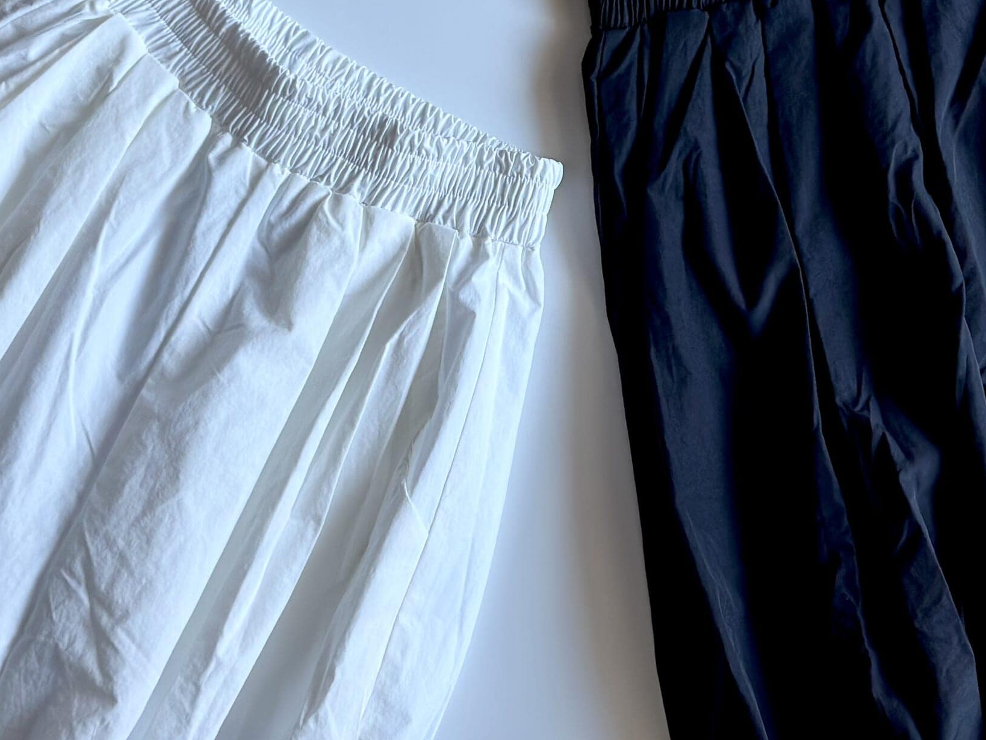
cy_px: 191
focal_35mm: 75
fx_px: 2137
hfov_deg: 26.0
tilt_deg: -85.7
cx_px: 531
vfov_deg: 19.5
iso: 100
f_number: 1.78
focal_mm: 6.86
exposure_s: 1/153
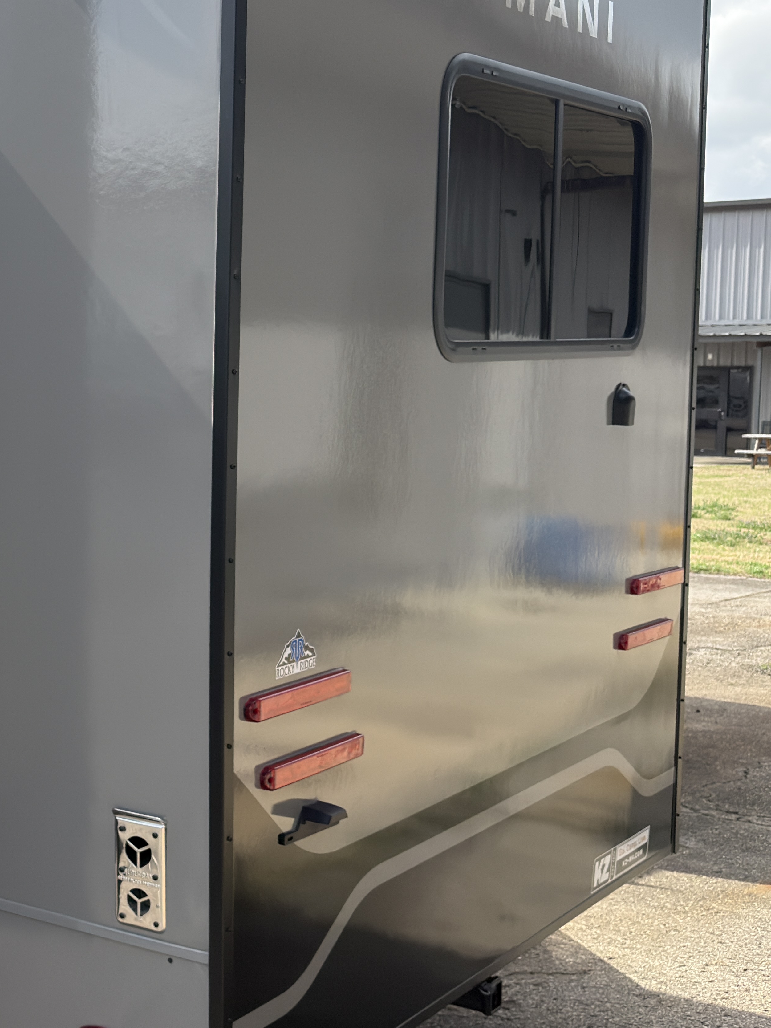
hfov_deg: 21.9
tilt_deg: -2.5
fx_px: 1722
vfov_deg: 33.2
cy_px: 473
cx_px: -313
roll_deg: -0.5
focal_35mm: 58
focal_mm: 6.76
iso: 100
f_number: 1.78
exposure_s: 1/3058
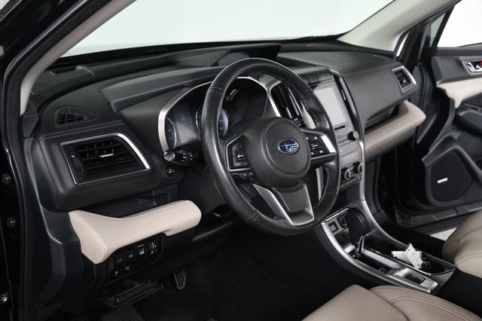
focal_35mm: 39
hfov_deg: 49.6
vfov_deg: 34.2
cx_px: 241
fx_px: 522
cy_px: 160
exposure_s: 1/160
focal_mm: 26
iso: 100
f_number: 4
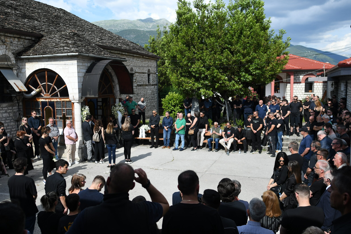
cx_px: 170
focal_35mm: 31
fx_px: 302
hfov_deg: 60.3
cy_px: 115
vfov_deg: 42.3
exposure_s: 1/1250
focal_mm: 20
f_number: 2.5
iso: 110
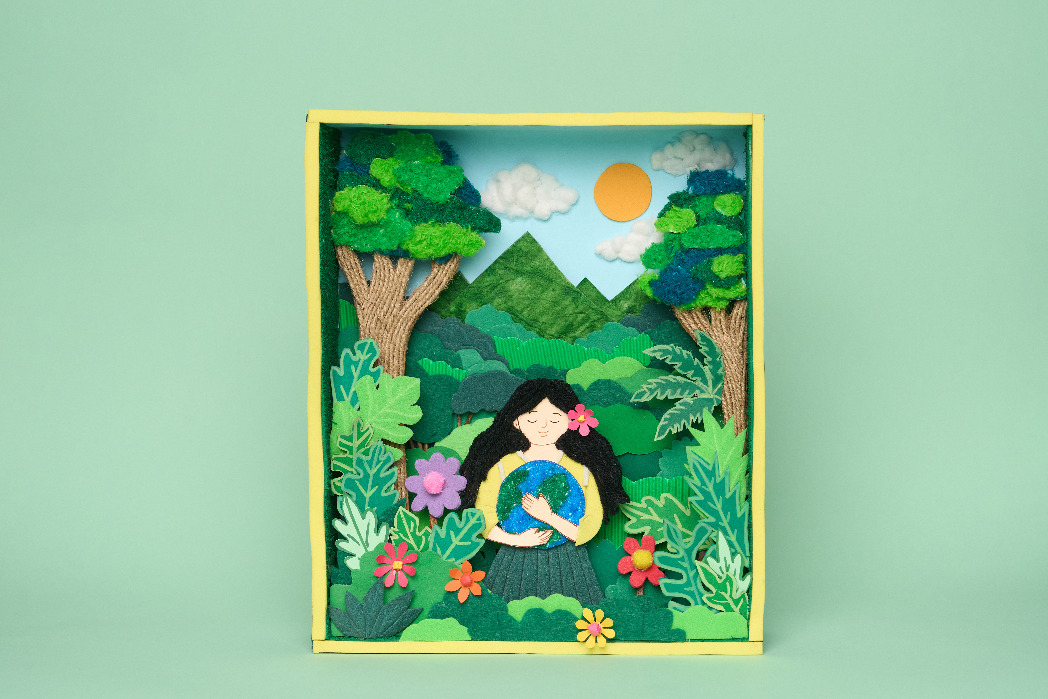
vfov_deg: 19.5
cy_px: 350
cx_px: 524
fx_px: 2038
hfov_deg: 28.8
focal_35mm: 70
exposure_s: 1/80
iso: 800
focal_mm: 70
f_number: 7.1
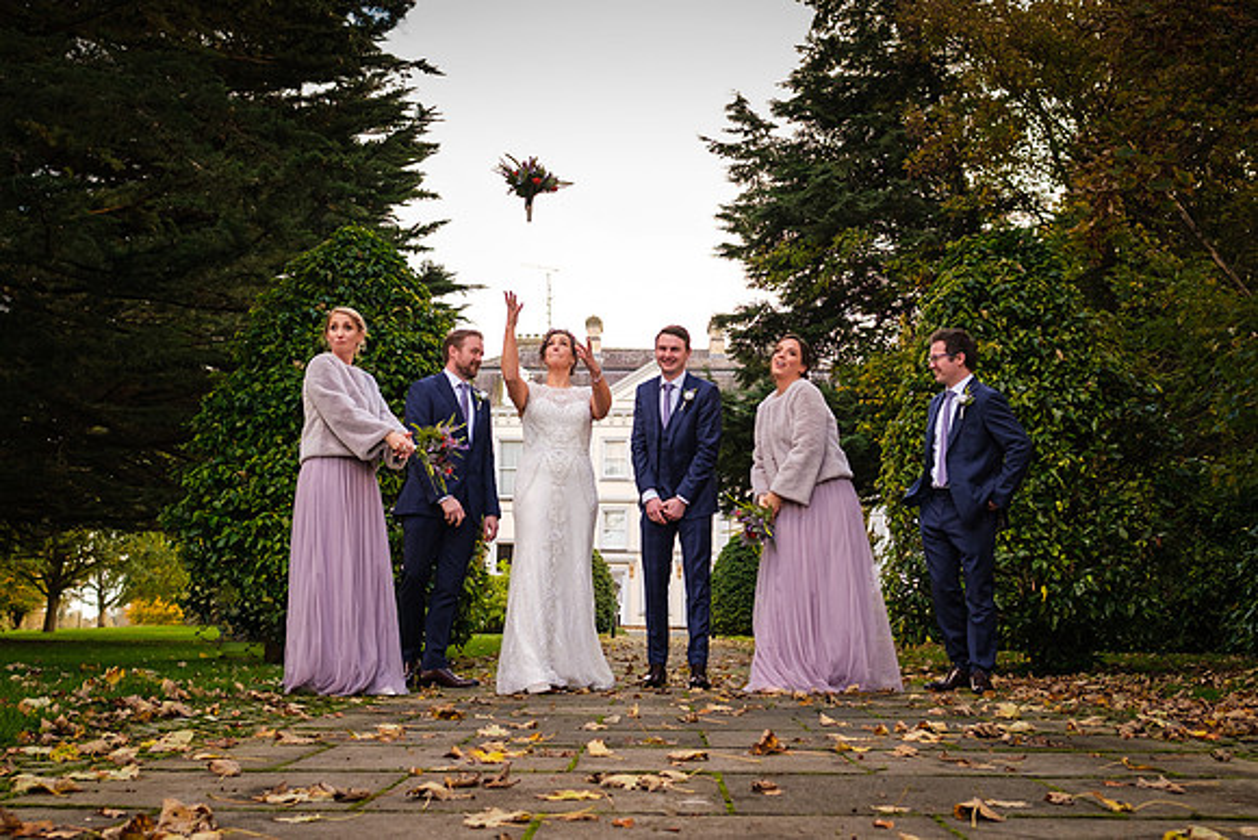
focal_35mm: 38
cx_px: 581
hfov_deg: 50.8
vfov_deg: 35.0
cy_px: 317
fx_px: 1322
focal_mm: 16
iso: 400
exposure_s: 1/250
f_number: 2.8
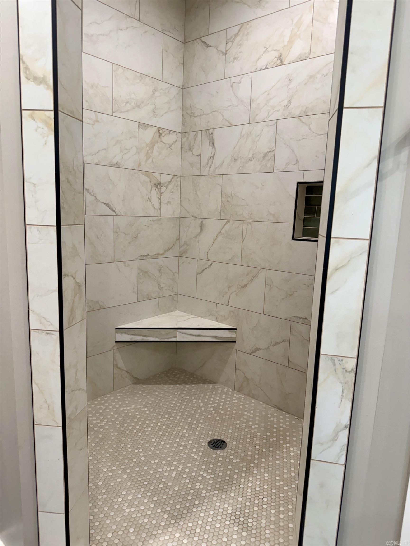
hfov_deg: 56.8
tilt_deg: -9.4
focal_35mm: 24
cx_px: 205
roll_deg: -2.9
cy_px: 273
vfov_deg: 71.6
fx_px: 379
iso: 200
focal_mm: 6.76
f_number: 1.78
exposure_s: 1/120
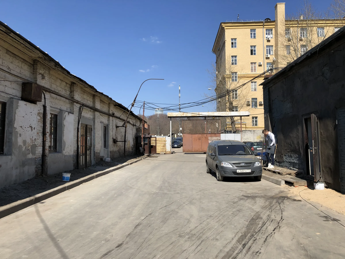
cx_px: 172
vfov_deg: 49.7
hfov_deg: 63.4
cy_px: 130
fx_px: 279
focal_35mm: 28
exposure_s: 1/2088
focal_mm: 4
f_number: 1.8
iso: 20
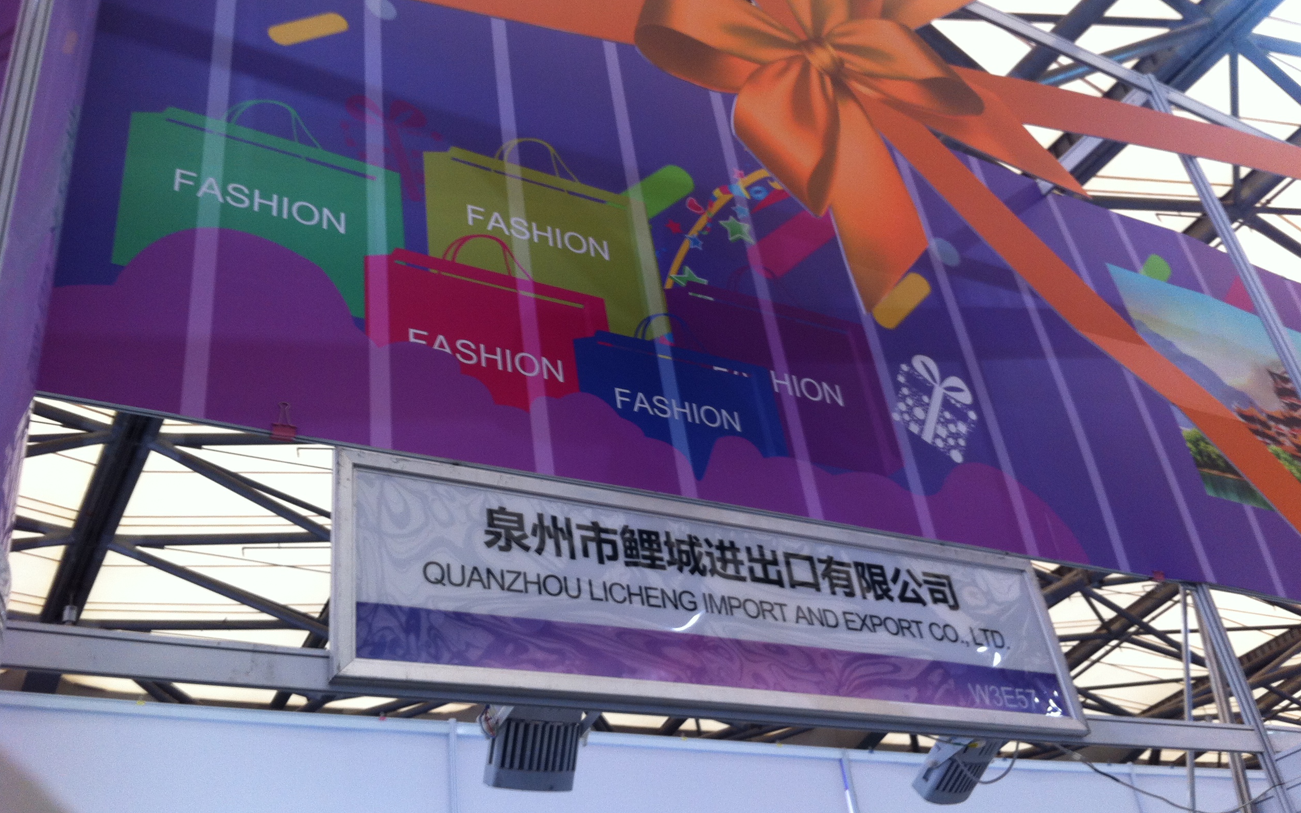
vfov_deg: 33.6
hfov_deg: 51.5
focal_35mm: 38
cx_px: 652
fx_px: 1347
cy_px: 391
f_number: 2.8
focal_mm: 3.85
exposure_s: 1/15
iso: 80
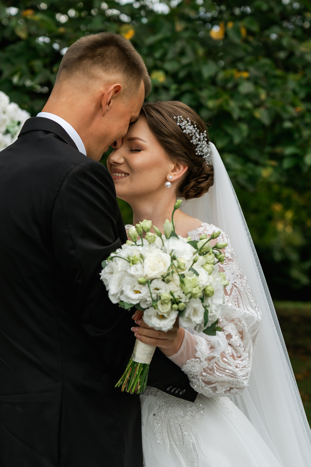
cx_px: 156
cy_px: 234
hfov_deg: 14.1
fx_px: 1257
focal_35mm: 97
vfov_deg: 21.0
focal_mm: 65
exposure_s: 1/640
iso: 125
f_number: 3.5
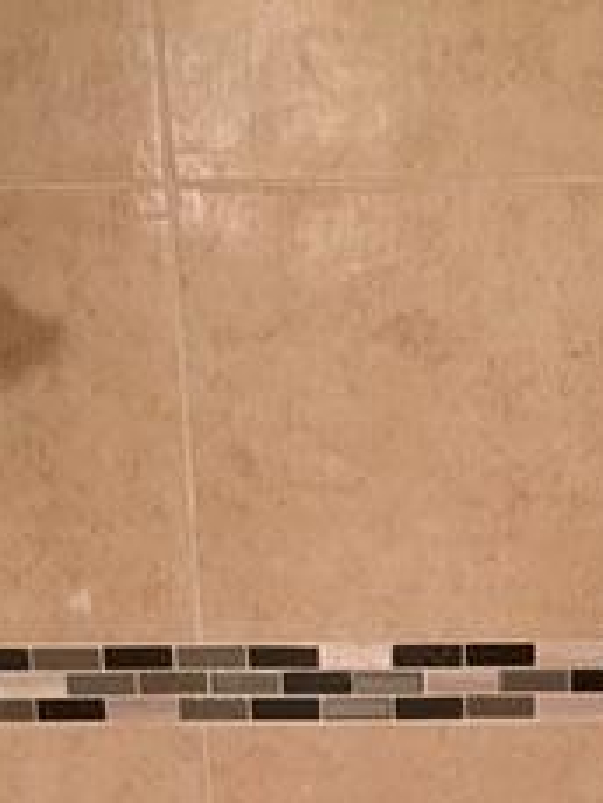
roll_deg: +0.8
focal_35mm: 81
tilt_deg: -18.1
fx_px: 1880
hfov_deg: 18.1
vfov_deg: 22.5
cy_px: 926
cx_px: 484
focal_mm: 4.15
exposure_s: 1/15
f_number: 2.2
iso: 64
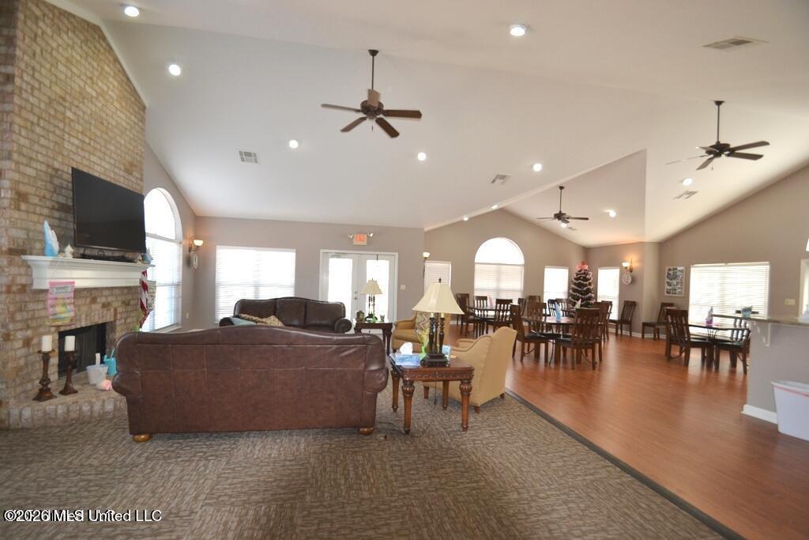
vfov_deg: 77.3
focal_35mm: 15
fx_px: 337
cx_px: 404
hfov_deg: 100.4
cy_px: 270
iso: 400
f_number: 4
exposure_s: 1/125
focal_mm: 10
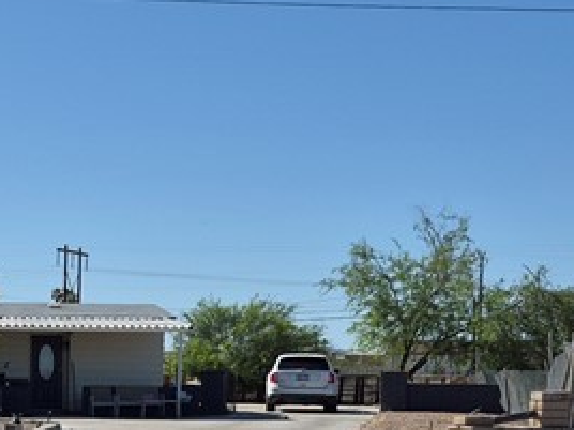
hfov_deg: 20.6
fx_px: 1459
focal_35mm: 88
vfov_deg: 16.3
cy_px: 479
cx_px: -144
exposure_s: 1/7696
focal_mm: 5.4
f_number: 1.8
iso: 64
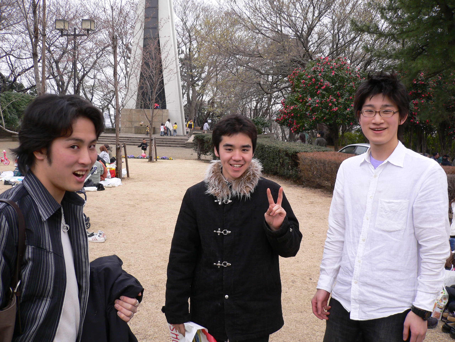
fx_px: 460
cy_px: 171
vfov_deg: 40.7
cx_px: 228
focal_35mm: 35
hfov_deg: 52.6
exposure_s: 1/320
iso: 80
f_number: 2.8
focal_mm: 5.8
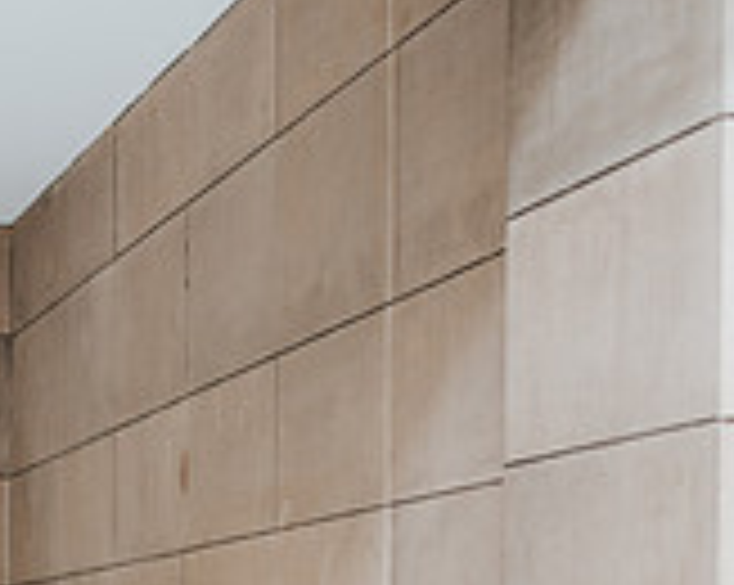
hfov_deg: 14.5
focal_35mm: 123
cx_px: -407
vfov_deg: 12.1
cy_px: 781
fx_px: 2669
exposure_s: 1/200
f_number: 3.5
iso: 900
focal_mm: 35
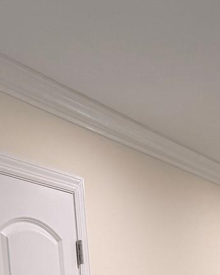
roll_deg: +1.4
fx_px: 920
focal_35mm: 113
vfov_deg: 15.1
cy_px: 467
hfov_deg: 11.9
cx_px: 464
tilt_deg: -7.4
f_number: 1.78
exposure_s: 1/120
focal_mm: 6.76
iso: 200
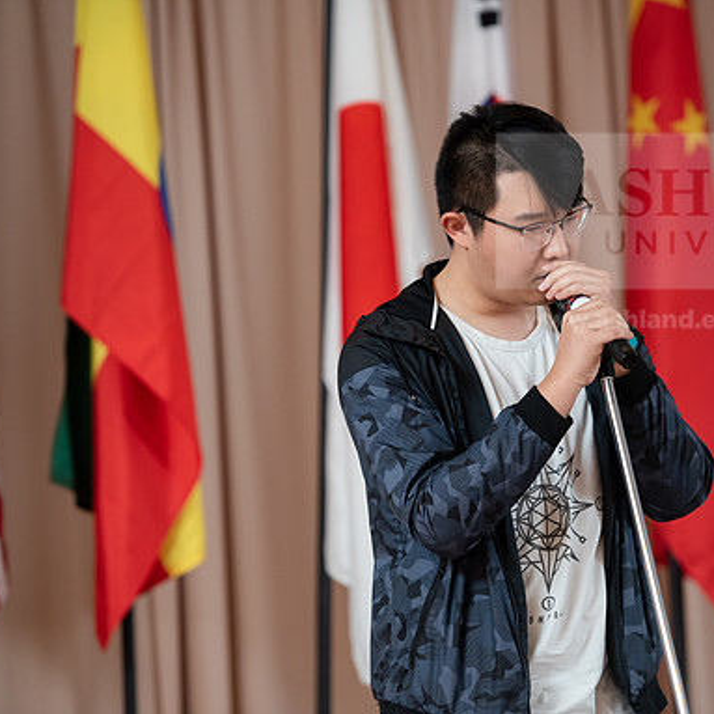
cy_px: 359
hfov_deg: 9.1
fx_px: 4504
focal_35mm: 193
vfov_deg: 9.1
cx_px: 440
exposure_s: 1/160
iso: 2000
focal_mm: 150
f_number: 3.2
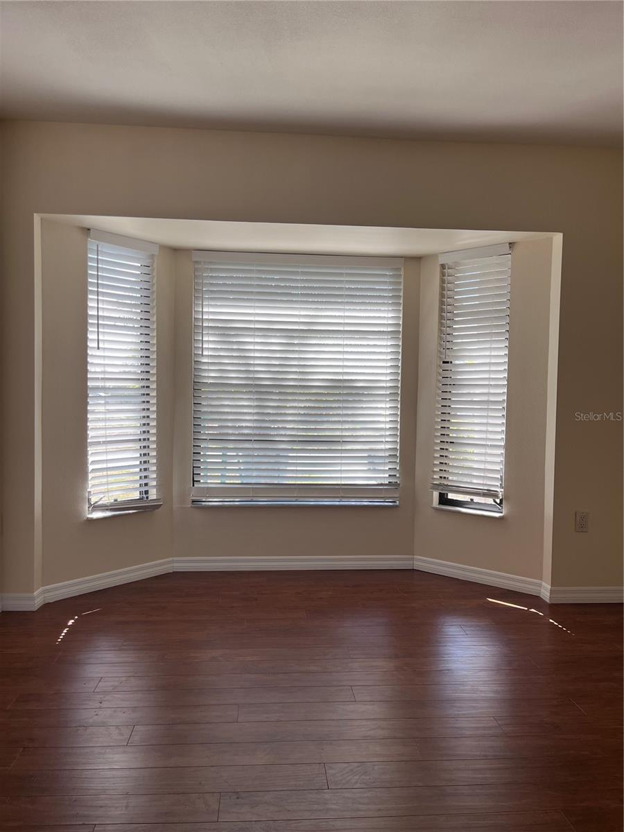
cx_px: 312
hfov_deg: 53.1
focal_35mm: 26
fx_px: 625
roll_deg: +0.0
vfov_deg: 67.3
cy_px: 416
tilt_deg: -2.4
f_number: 1.6
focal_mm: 5.1
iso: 32
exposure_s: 1/122
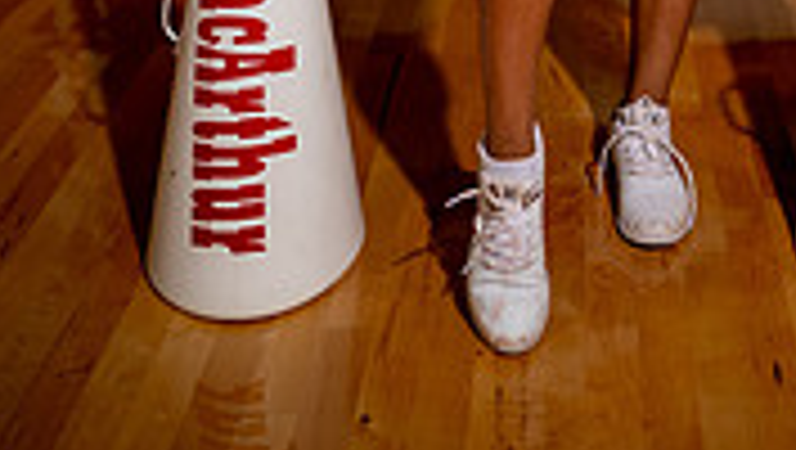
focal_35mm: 64
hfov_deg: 32.3
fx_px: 1352
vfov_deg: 14.3
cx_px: 587
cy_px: -554
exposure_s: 1/320
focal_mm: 24
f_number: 1.4
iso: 100
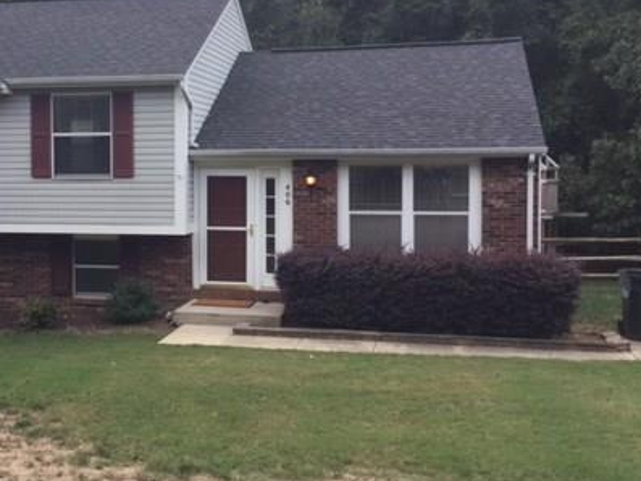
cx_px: 194
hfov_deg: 37.6
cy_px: 192
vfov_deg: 29.1
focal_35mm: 50
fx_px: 926
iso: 25
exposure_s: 1/309
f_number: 2.4
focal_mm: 3.3
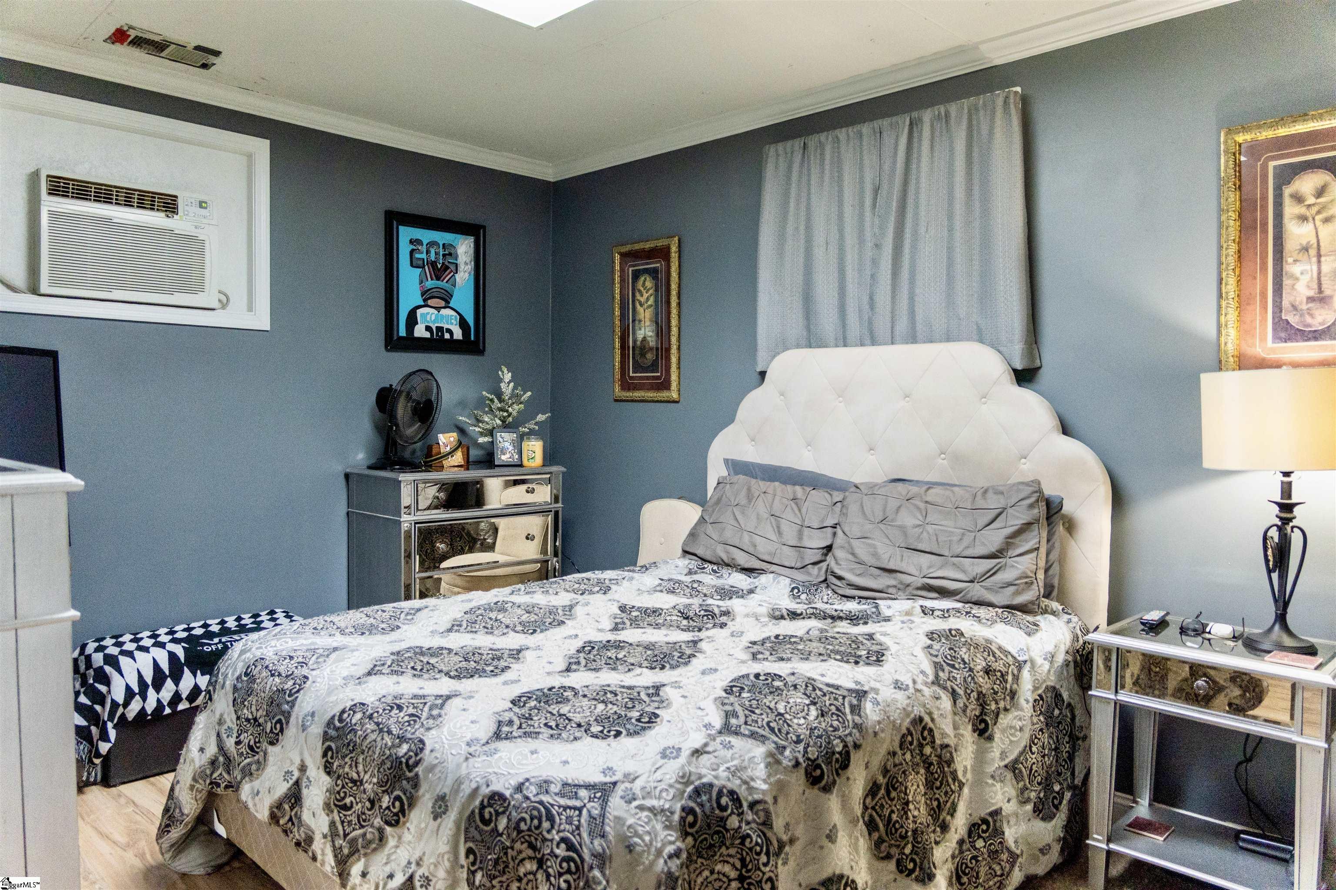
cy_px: 445
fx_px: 891
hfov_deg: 73.7
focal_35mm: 24
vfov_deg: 53.1
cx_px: 668
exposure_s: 1/100
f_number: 3.5
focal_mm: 16
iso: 1000
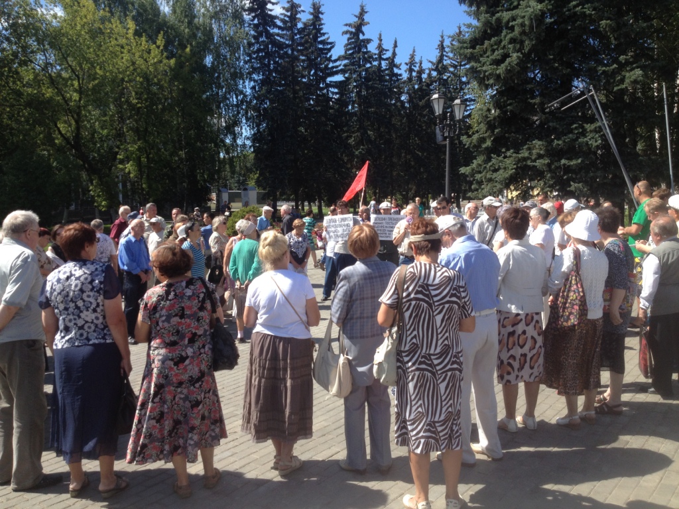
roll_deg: +1.1
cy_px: 254
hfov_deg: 52.6
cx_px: 340
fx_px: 687
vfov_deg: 40.7
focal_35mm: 35
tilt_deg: -9.7
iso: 50
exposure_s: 1/1042
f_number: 2.4
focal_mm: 4.28
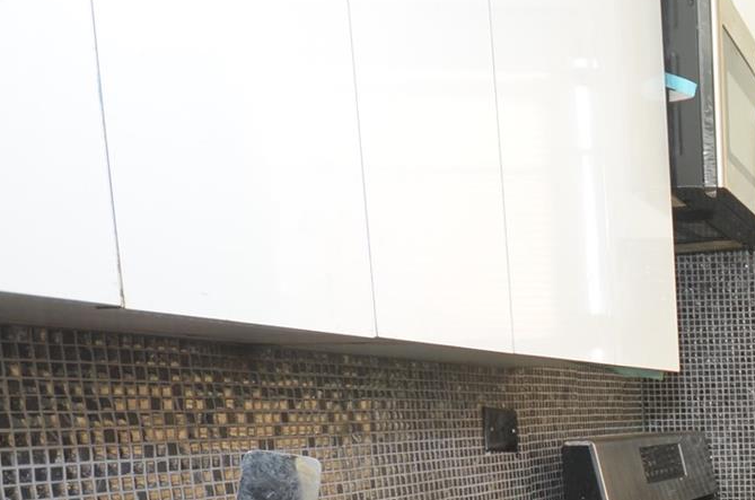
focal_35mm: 51
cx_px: 984
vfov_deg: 25.0
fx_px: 1057
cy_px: 533
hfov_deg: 30.7
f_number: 5.6
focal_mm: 11
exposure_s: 1/60
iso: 125
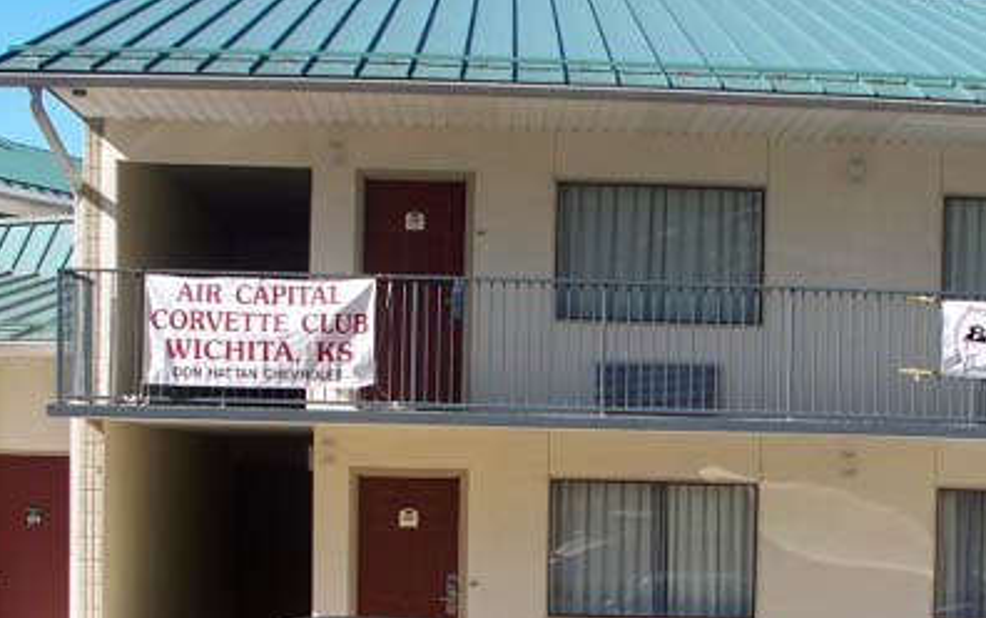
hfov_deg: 26.7
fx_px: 2070
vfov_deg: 16.7
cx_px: 627
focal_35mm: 77
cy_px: 581
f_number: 2.8
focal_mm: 7.54
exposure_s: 1/640
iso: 64
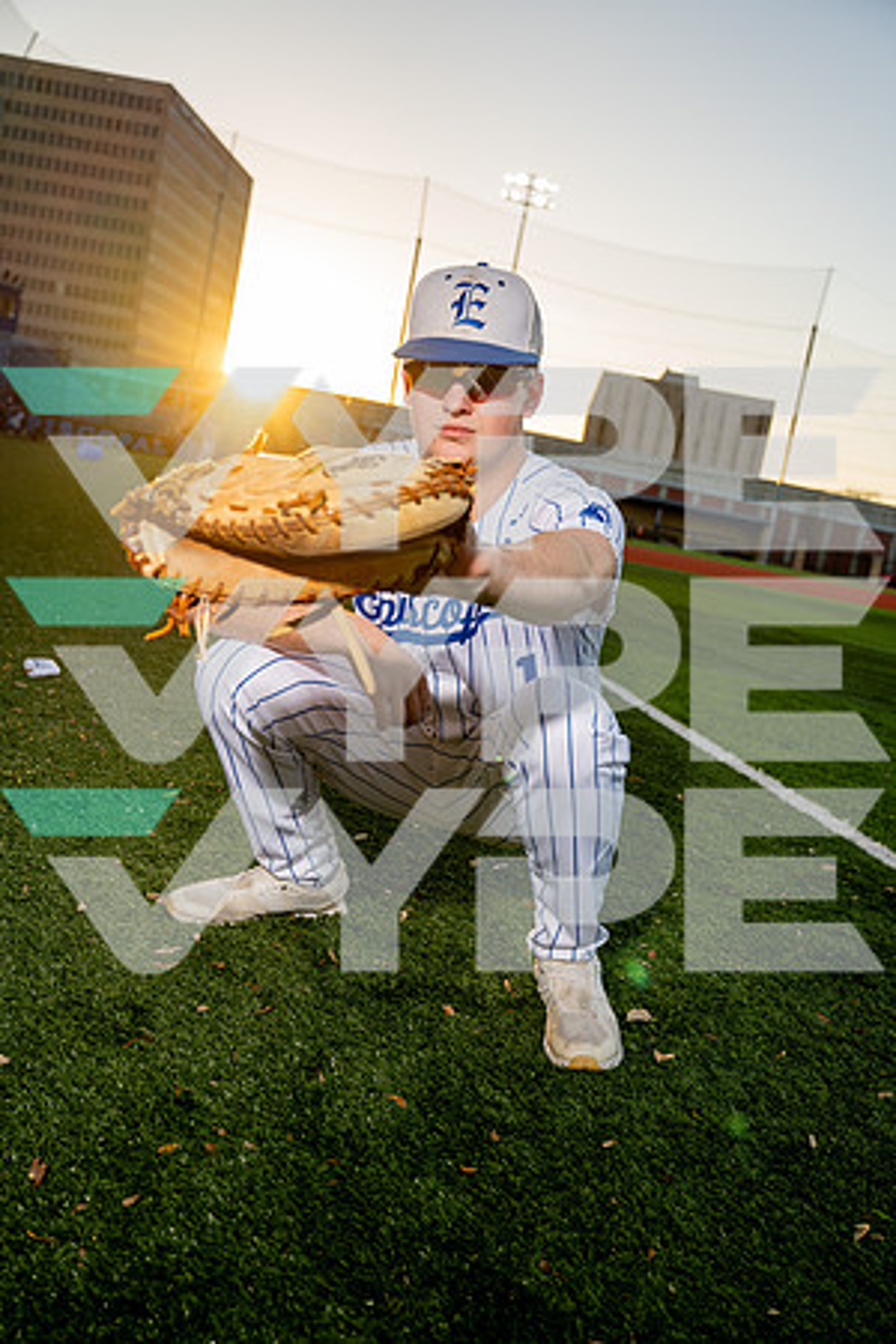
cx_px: 448
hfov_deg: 41.1
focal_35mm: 32
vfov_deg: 58.7
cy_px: 672
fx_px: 1195
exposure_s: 1/250
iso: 100
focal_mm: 32
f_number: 4
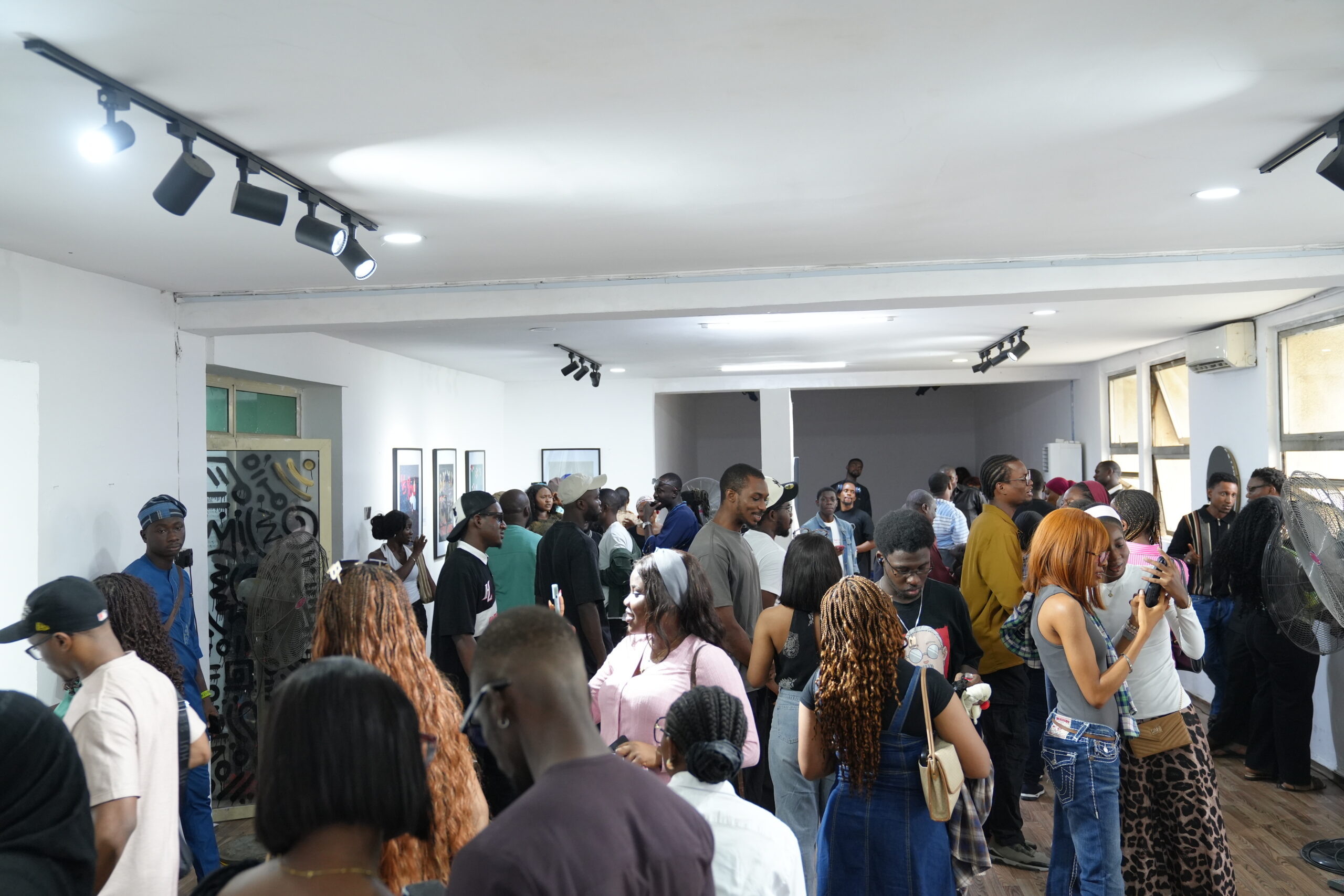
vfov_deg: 41.1
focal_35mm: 32
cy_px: 448
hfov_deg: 58.7
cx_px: 672
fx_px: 1195
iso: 2000
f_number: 3.5
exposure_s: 1/125
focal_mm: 32
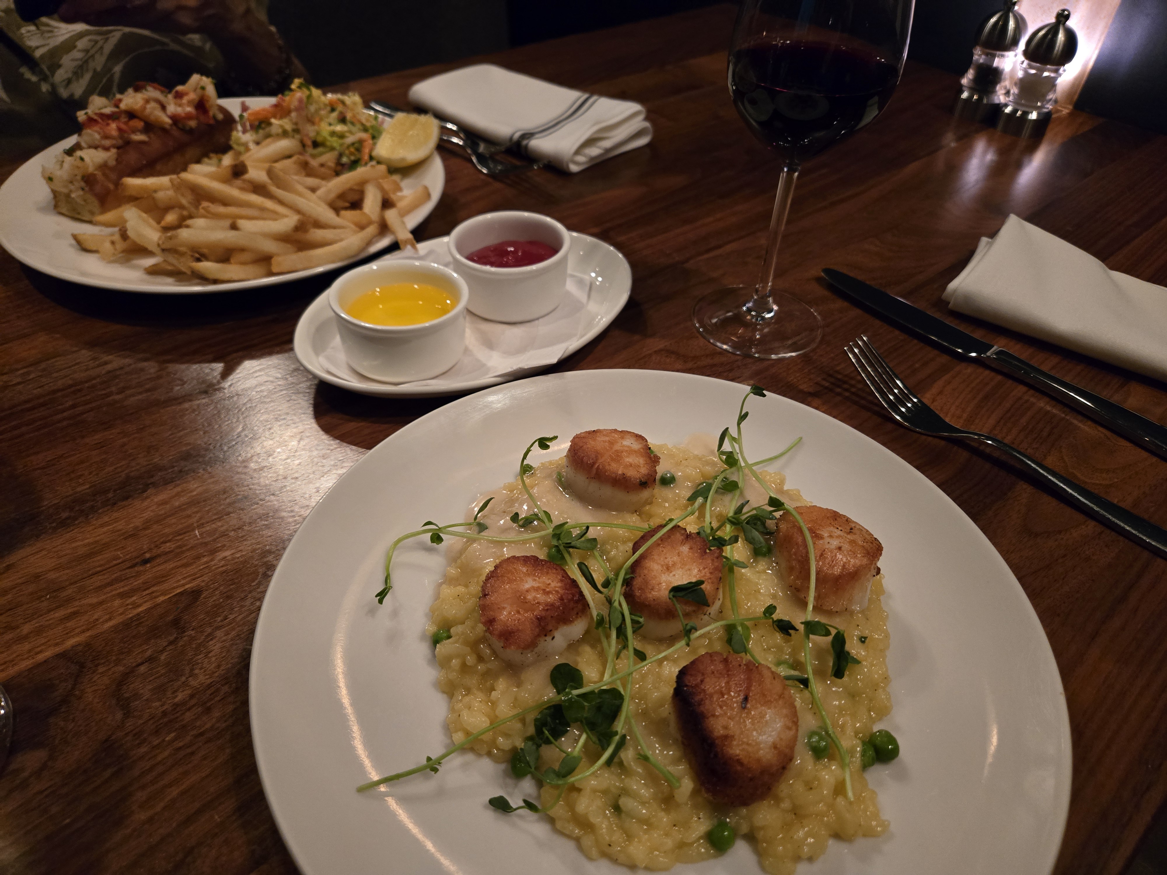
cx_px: 584
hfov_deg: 73.9
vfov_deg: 58.9
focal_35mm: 23
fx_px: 775
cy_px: 438
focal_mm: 5.4
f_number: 1.8
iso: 1000
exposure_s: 1/60
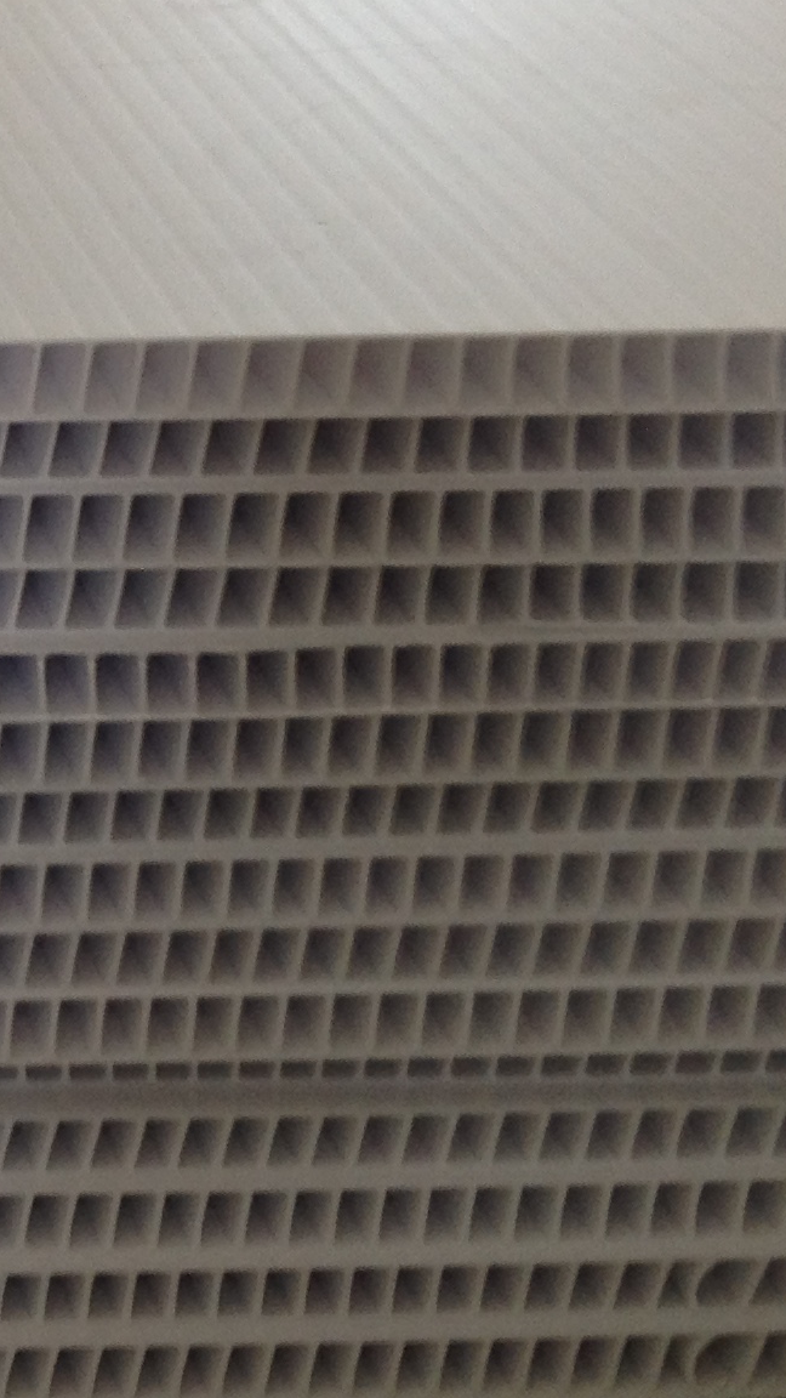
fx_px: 4002
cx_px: -691
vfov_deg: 19.8
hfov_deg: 10.5
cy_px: 655
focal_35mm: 108
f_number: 2.4
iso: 50
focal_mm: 4.28
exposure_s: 1/40
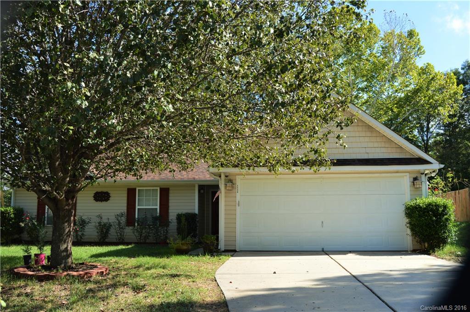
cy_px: 156
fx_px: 391
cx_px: 235
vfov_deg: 43.5
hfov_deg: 62.0
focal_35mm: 30
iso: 100
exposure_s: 1/160
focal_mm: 20
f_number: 6.3
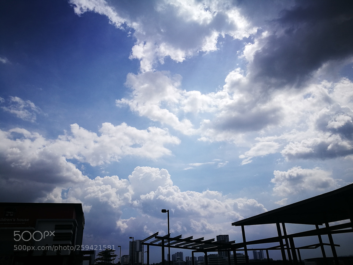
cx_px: 176
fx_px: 275
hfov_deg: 65.3
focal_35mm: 27
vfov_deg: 51.4
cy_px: 132
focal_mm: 4.5
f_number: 2.2
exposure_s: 1/3322
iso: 50
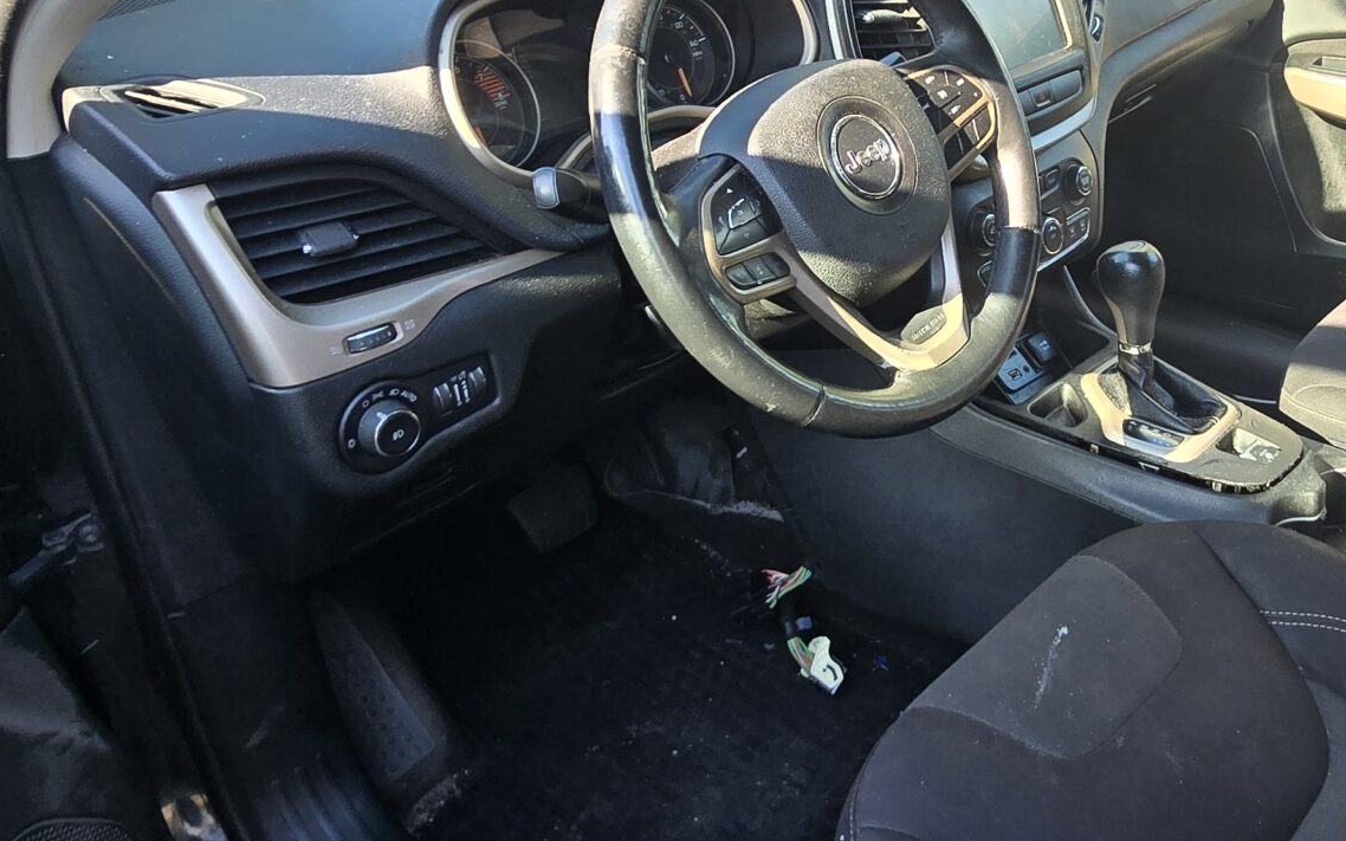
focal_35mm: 31
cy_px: 367
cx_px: 911
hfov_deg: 59.6
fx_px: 1137
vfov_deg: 40.5
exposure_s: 1/120
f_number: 2.2
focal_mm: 2.2
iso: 50
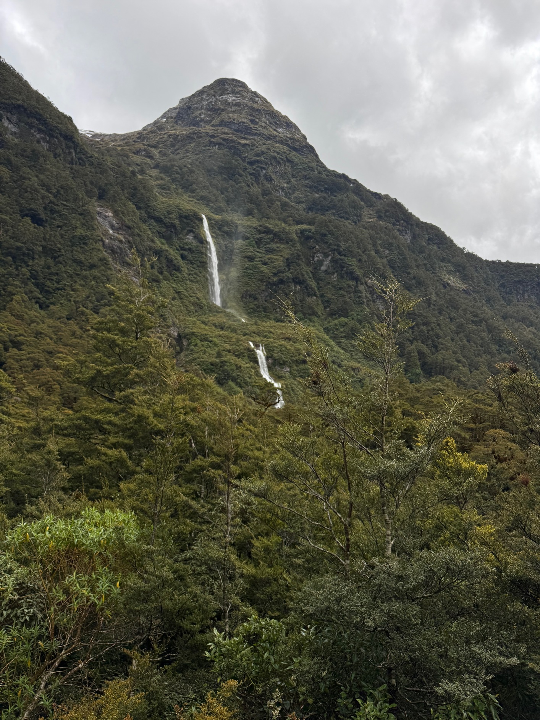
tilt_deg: +9.2
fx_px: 499
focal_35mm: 24
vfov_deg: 71.6
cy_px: 360
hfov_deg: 56.8
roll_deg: -0.9
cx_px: 270
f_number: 1.78
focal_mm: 6.76
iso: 80
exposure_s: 1/1026
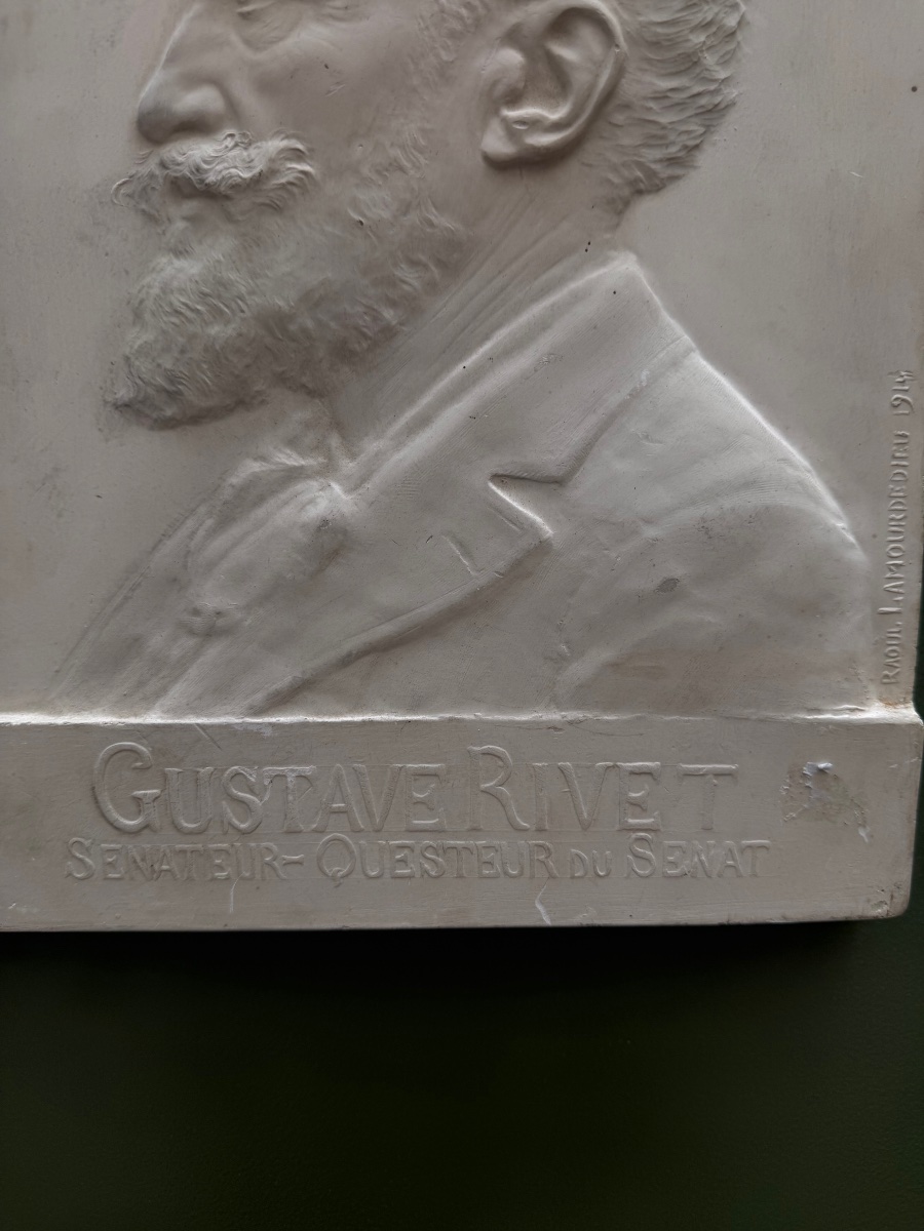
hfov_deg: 56.8
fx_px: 854
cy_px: 616
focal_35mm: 24
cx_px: 462
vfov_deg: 71.6
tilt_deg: -6.7
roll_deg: -0.7
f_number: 1.78
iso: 64
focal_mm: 6.76
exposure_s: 1/100
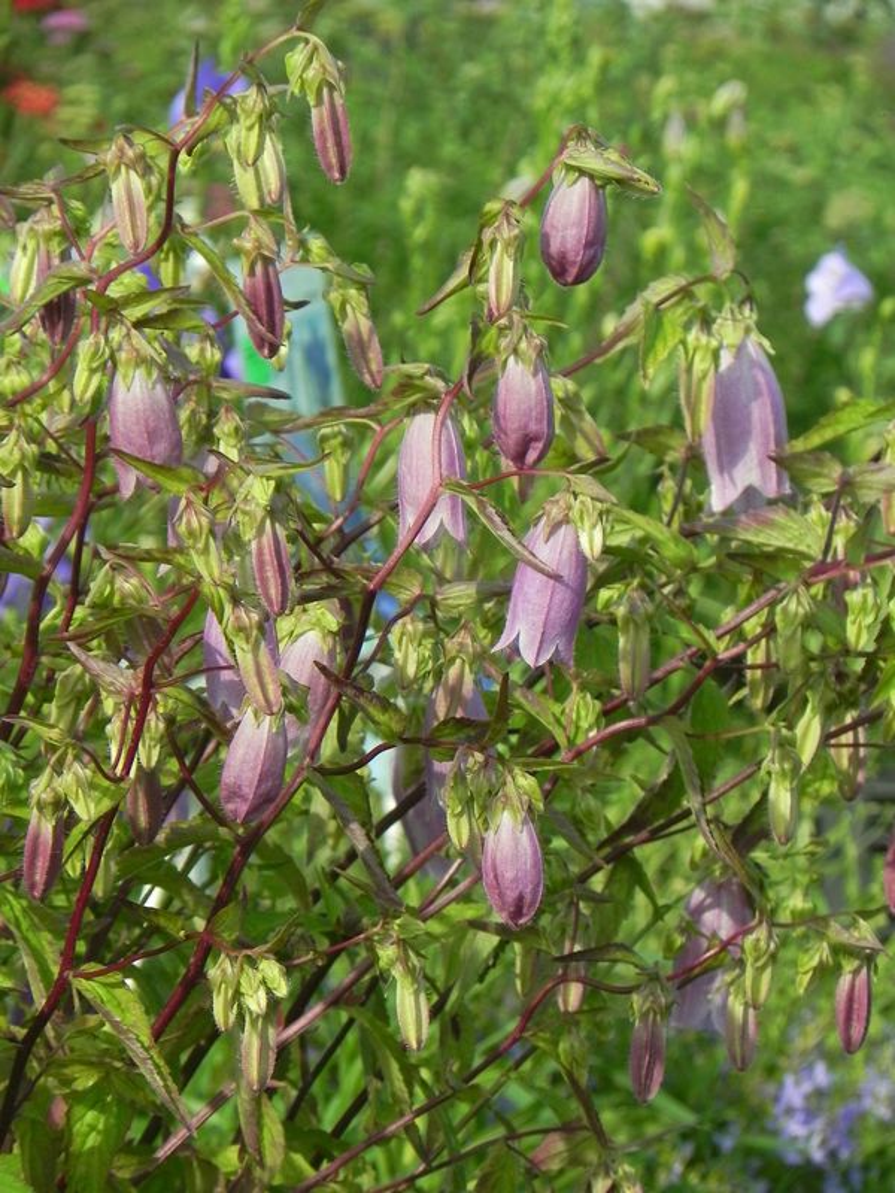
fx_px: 10032
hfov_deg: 5.1
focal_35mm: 291
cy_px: 596
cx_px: 448
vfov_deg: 6.8
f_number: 5
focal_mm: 51.8
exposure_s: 1/500
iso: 160
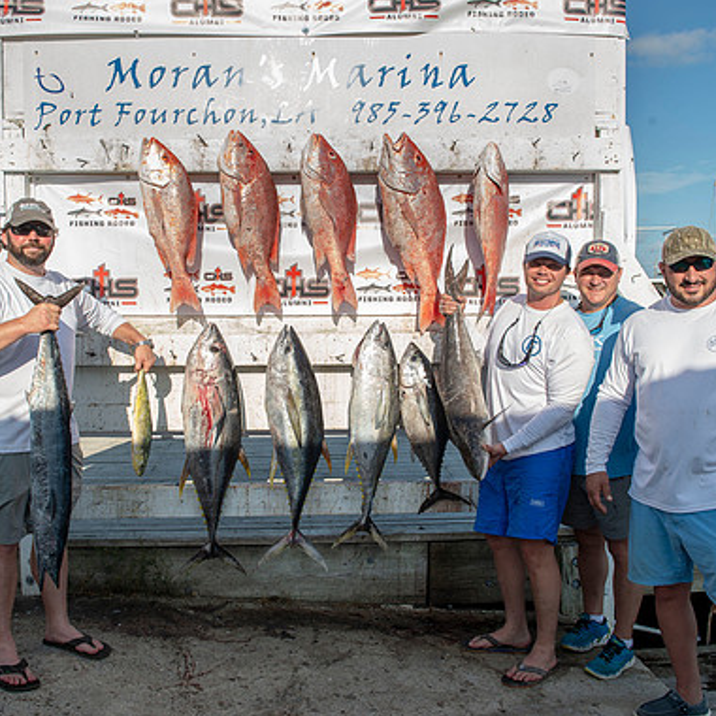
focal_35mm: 35
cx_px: 320
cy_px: 356
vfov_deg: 47.2
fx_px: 819
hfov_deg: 47.1
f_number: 8
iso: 64
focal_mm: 27
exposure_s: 1/160
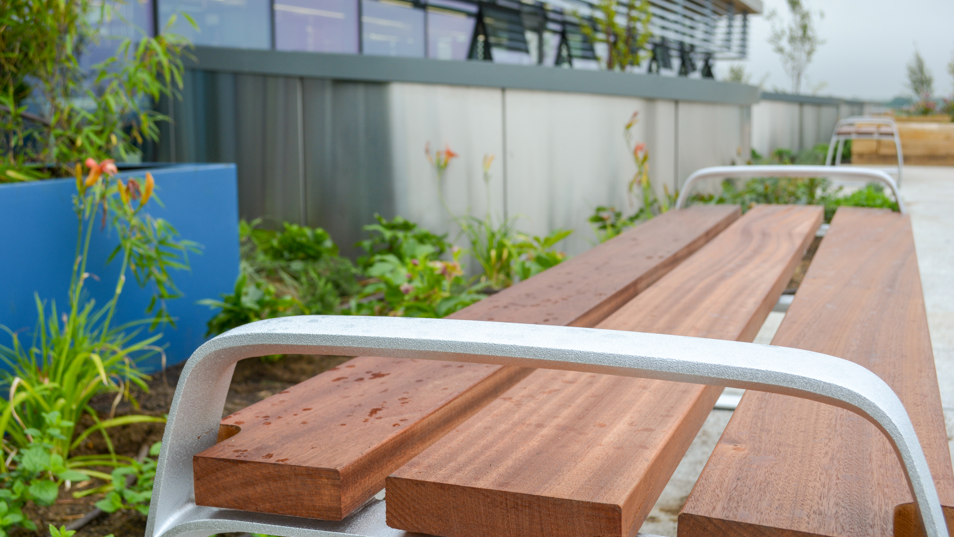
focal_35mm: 41
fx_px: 1037
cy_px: 248
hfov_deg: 49.4
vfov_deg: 29.0
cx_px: 477
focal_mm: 26
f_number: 7.1
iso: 200
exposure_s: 1/200
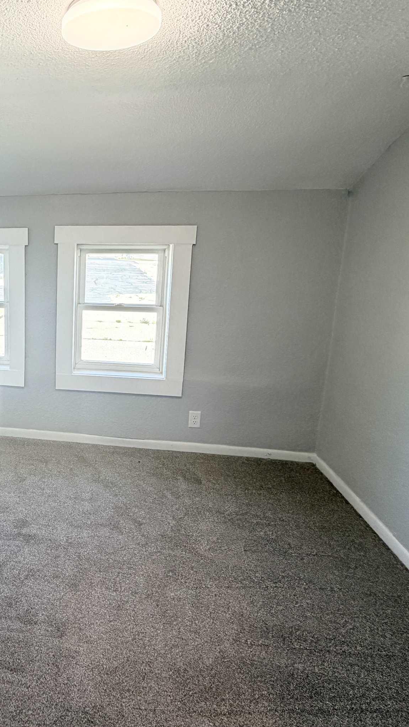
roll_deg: +0.0
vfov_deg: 78.4
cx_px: 16
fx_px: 443
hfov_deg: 43.6
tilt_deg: -11.0
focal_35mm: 23
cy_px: 320
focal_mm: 2.22
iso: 160
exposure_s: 1/120
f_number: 2.2
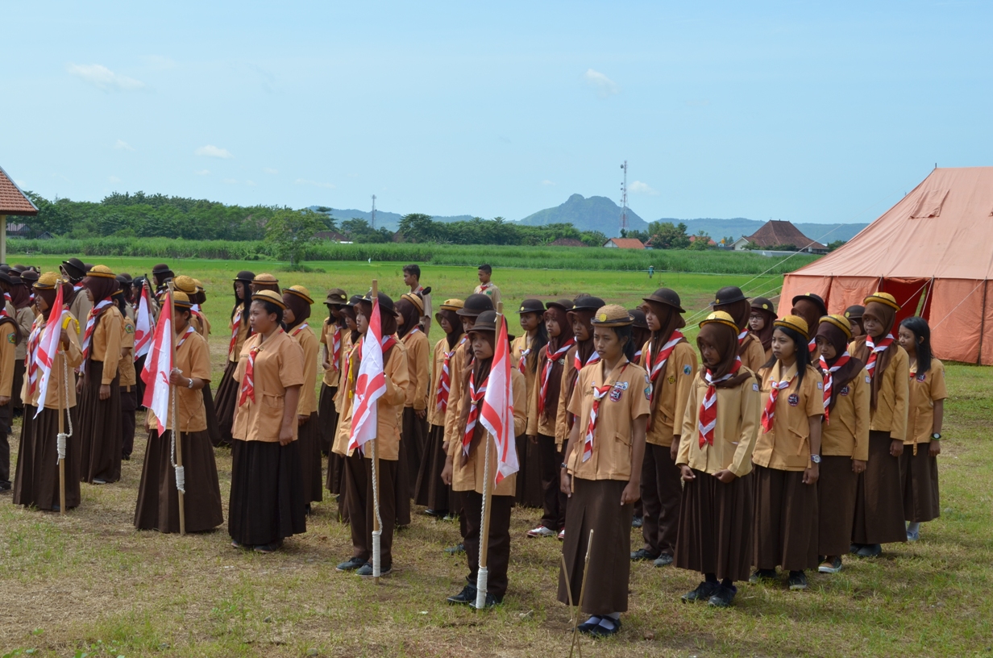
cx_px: 496
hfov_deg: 39.0
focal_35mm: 51
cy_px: 329
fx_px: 1404
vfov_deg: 26.4
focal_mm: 34
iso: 200
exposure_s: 1/200
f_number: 11
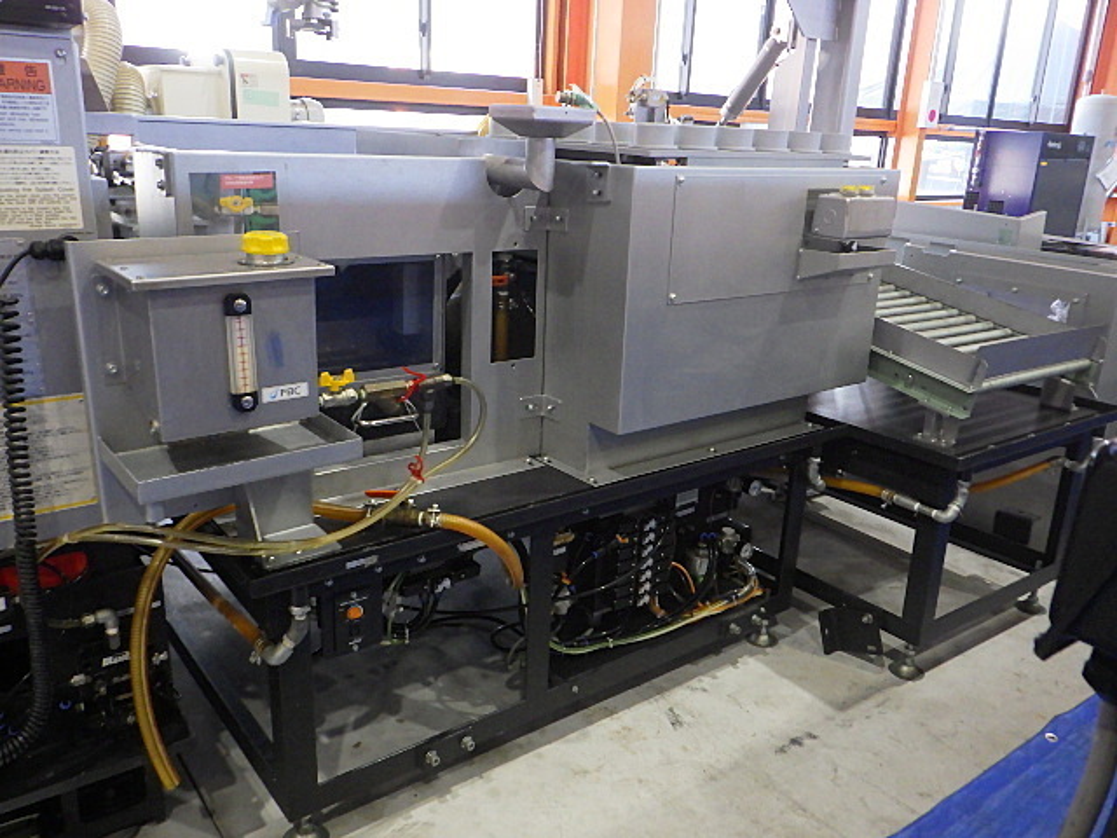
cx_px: 558
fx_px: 904
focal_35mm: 28
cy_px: 419
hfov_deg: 63.4
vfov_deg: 49.7
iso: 1000
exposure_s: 1/45
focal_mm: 5
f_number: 3.5
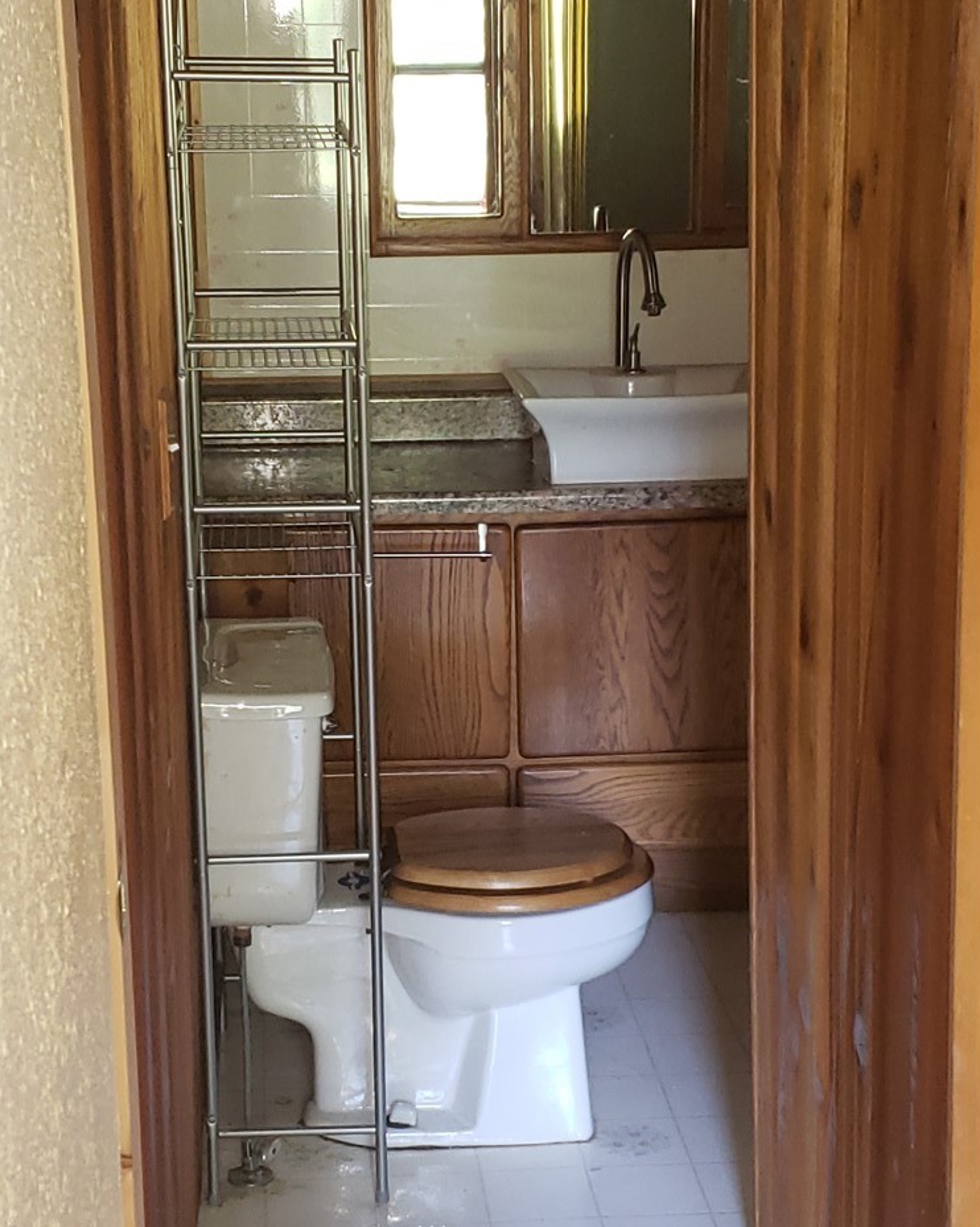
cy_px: 615
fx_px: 1015
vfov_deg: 62.2
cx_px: 482
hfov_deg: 51.5
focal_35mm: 28
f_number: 1.5
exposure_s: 1/15
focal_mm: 4.3
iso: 125
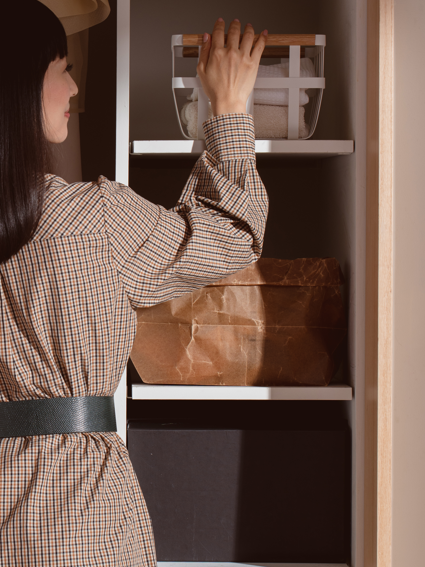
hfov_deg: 9.3
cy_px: 280
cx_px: 10
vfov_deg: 12.5
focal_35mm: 158
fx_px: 2586
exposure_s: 1/125
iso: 200
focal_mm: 90
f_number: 8
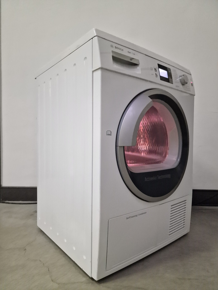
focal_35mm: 23
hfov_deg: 58.9
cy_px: 145
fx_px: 193
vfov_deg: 73.9
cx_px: 109
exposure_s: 1/100
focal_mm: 6.4
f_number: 1.8
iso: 1000
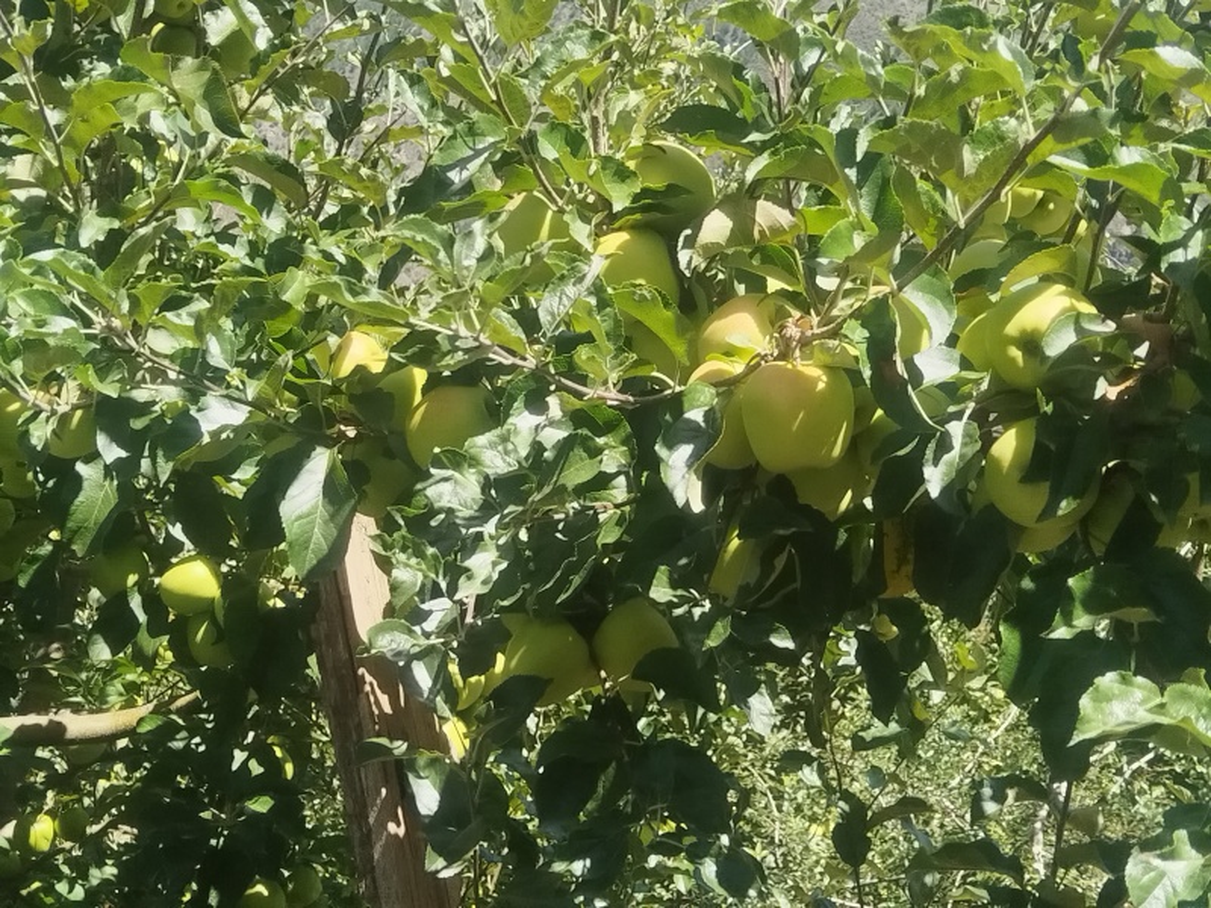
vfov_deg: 28.6
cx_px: 606
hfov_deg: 37.5
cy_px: 454
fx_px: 1784
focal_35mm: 51
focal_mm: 4.95
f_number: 1.9
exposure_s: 1/795
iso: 100
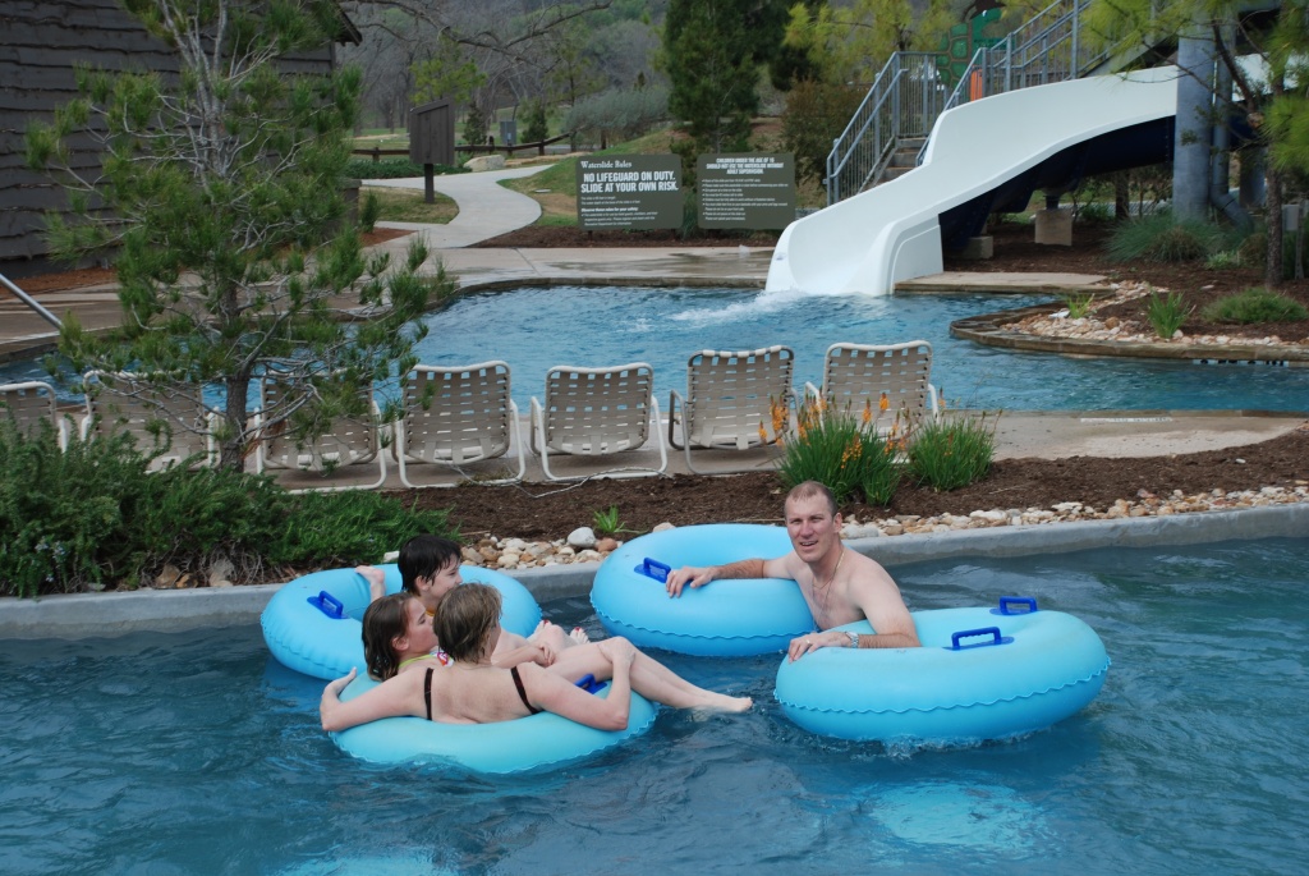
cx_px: 654
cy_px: 438
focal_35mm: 60
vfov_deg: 22.7
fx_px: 2184
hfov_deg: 33.4
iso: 100
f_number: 6.3
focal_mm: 40
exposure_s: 1/160
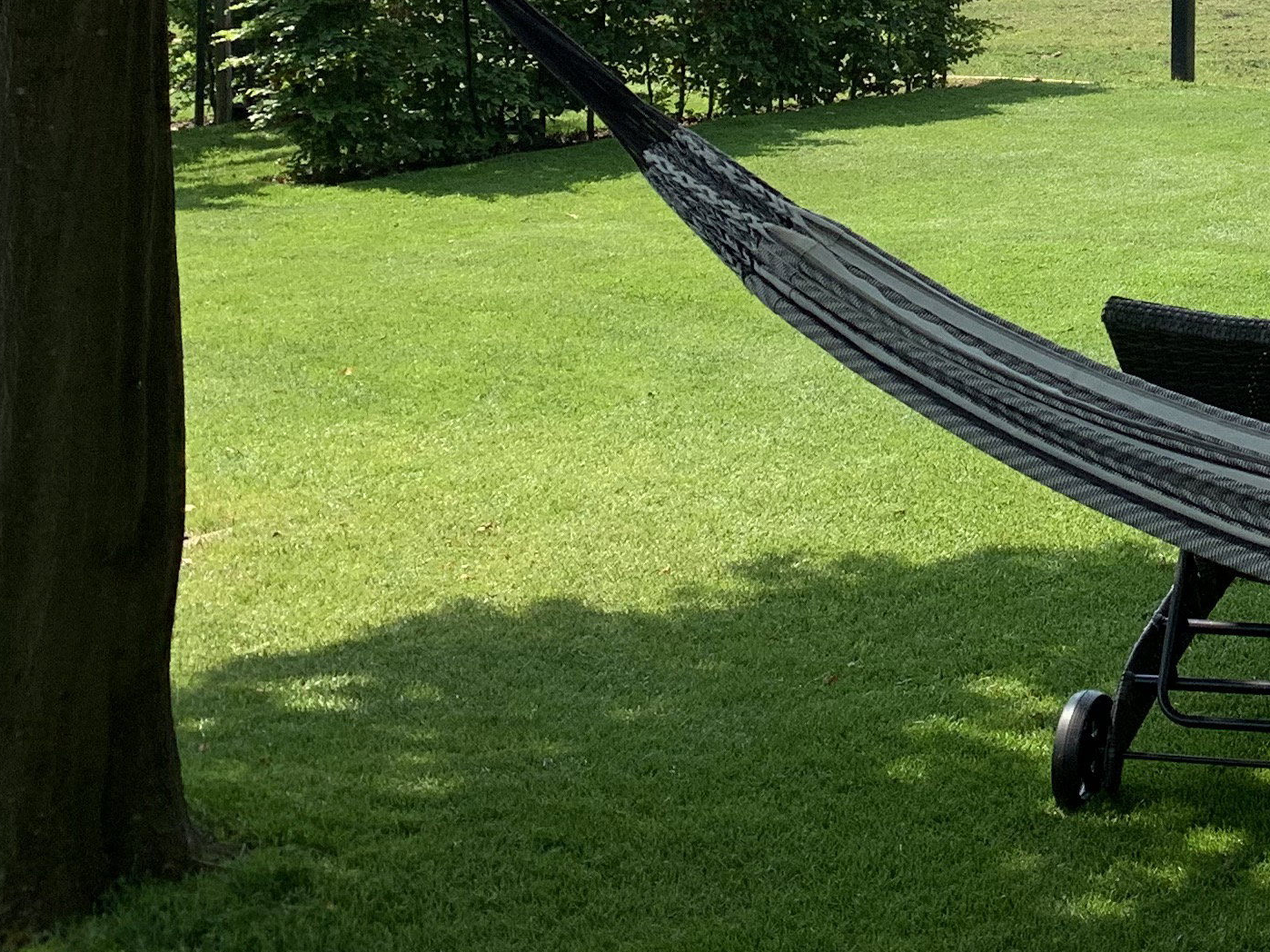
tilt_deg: +2.2
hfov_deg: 23.2
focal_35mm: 75
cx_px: 1622
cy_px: -255
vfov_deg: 18.4
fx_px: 2751
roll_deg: +0.9
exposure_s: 1/1779
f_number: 1.8
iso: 25
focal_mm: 4.25
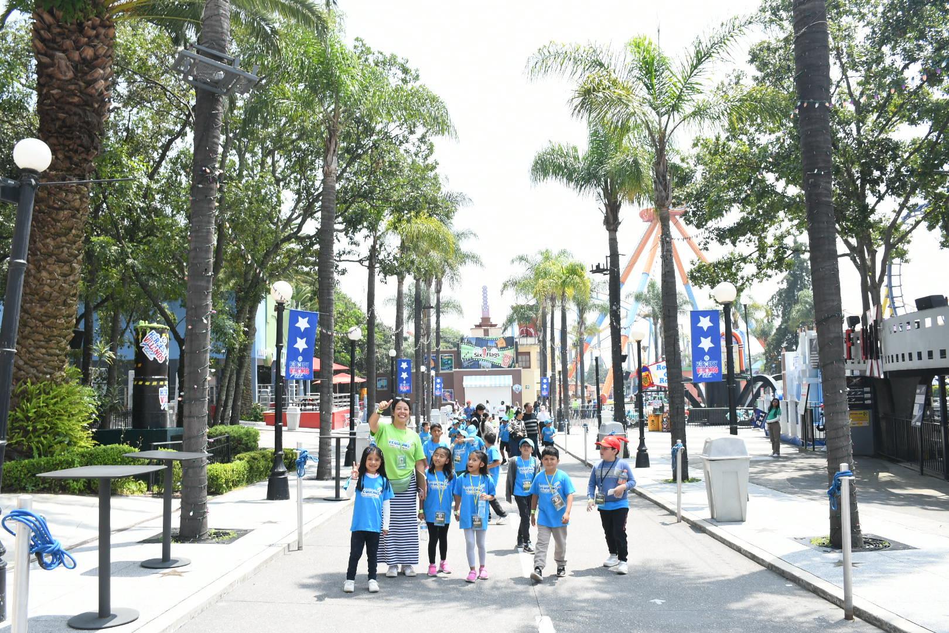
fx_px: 712
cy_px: 316
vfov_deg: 47.9
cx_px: 474
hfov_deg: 67.4
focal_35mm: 27
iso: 125
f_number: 7.1
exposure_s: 1/125
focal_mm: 18
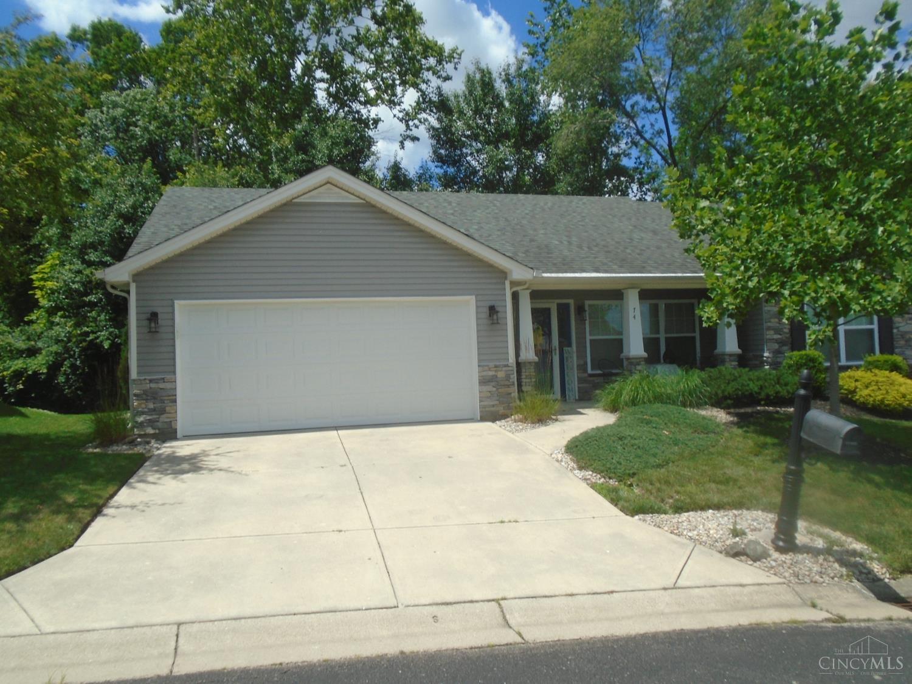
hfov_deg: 67.3
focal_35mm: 26
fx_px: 685
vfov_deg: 53.1
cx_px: 456
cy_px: 342
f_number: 8
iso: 100
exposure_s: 1/250
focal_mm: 4.6
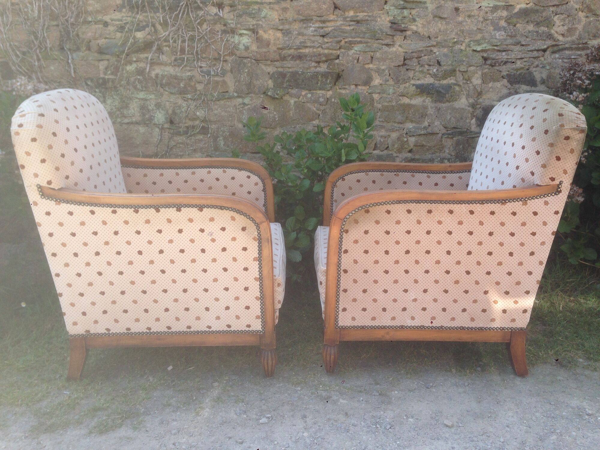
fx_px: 572
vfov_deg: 42.9
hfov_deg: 55.4
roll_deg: -0.5
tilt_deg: -14.1
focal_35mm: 33
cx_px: 300
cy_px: 225
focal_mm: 4.12
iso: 50
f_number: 2.4
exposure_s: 1/393
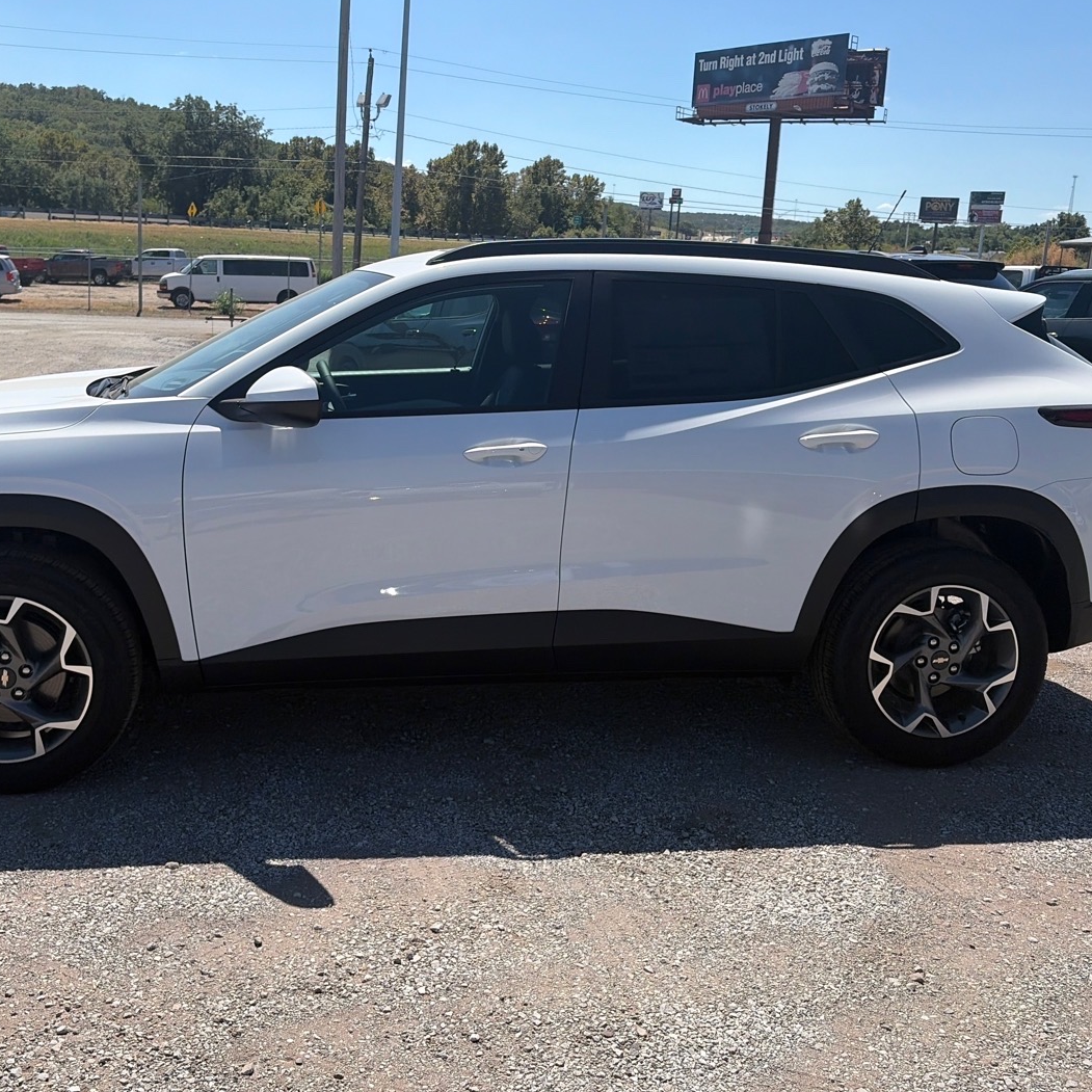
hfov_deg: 47.0
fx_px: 1249
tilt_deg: -10.4
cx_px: 458
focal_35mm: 35
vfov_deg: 47.2
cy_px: 502
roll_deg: -2.0
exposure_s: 1/5814
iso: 64
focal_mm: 5.96
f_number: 1.6
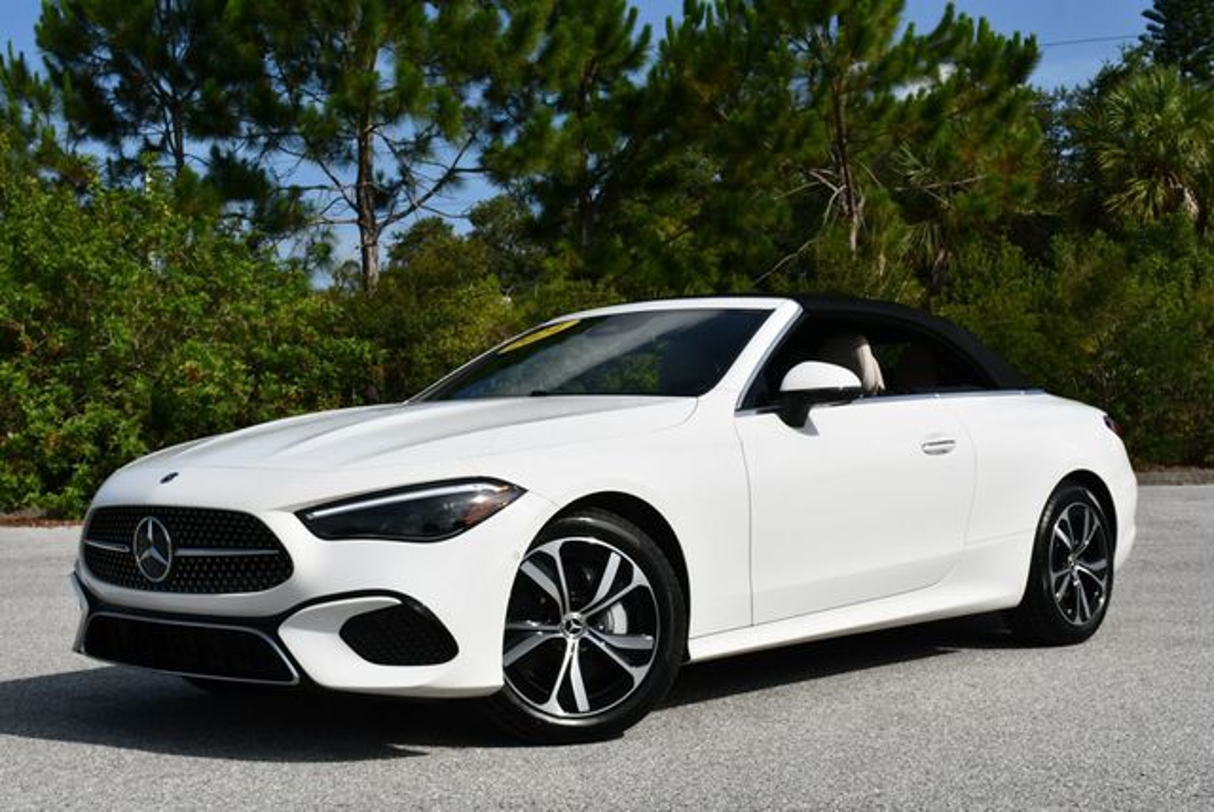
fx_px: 1755
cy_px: 406
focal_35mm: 52
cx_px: 607
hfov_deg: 38.2
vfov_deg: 26.0
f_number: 9
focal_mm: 26
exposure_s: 1/400
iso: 100
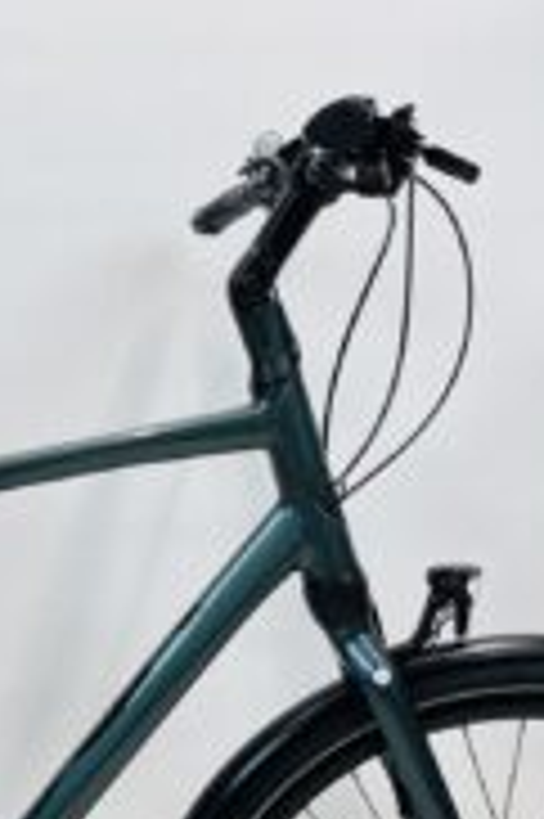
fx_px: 1521
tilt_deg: -6.9
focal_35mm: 67
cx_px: -40
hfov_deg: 19.5
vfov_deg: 29.3
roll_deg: -0.3
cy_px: 670
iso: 50
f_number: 1.8
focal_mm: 4.25
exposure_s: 1/100
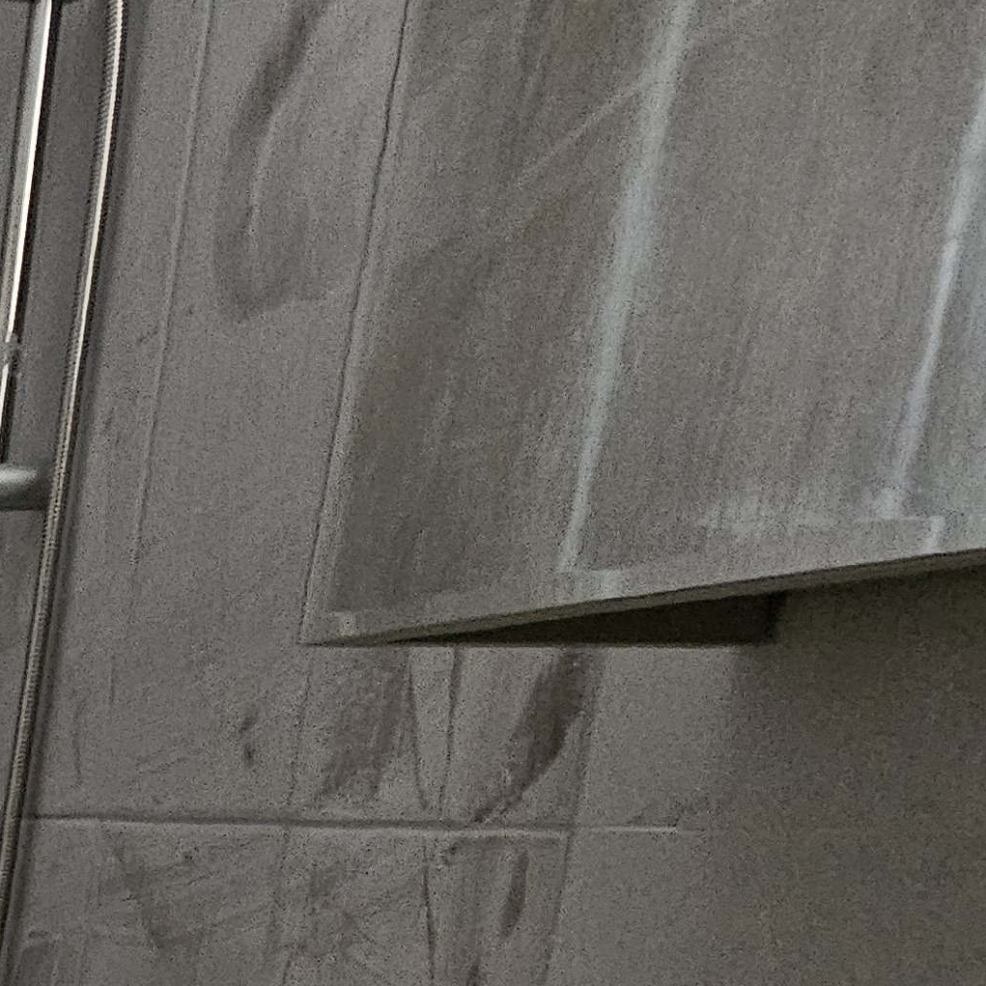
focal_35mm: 45
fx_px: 1450
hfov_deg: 20.2
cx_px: -931
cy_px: 1121
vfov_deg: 32.4
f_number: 2.2
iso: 800
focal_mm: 2.2
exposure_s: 1/25
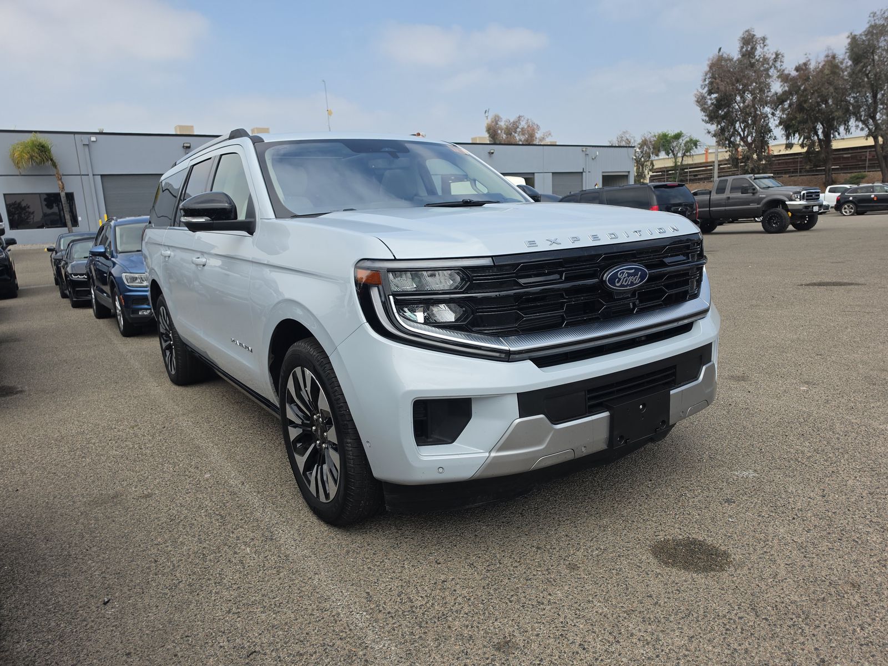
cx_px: 444
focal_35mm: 23
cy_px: 333
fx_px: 590
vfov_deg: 58.9
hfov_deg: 73.9
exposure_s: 1/746
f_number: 1.4
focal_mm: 6.5
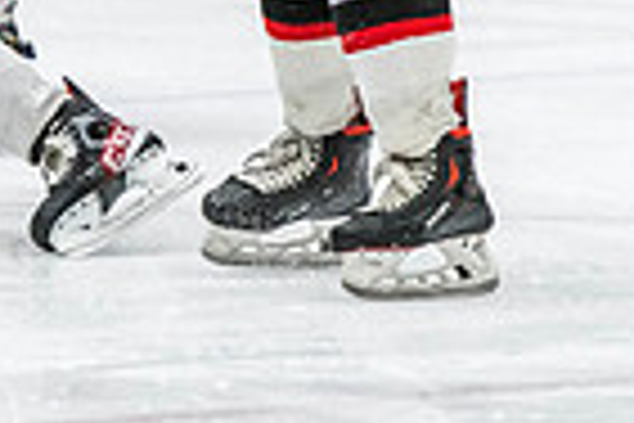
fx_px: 16095
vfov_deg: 1.5
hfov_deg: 2.3
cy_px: -317
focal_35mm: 914
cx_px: -431
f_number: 2.8
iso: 2800
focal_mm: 190
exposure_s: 1/640
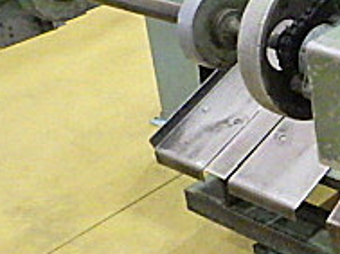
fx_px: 931
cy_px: 58
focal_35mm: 95
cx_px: 511
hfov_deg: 18.3
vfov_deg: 15.4
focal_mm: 5
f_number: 3.5
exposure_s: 1/45
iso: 1250
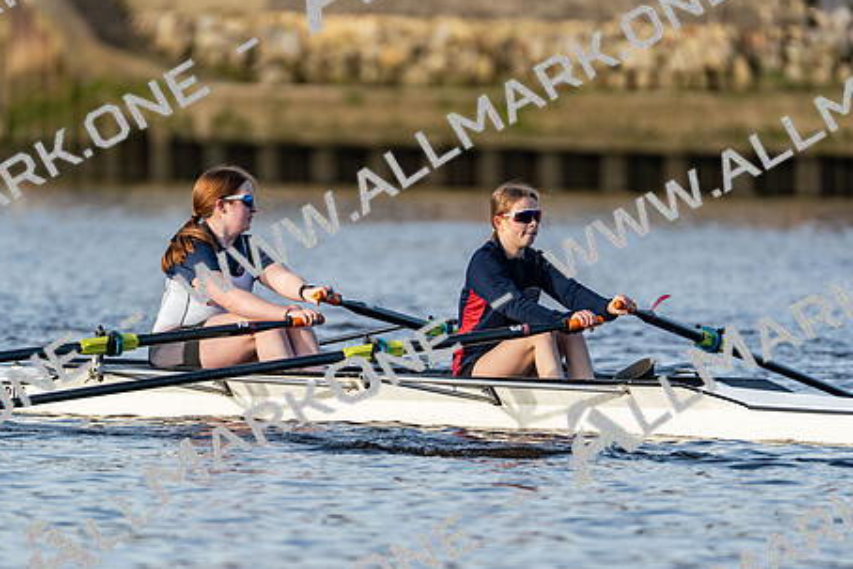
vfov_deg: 1.8
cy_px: 311
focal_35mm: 767
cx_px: 406
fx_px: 18178
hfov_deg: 2.7
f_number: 6.3
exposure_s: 1/2000
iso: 1000
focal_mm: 600
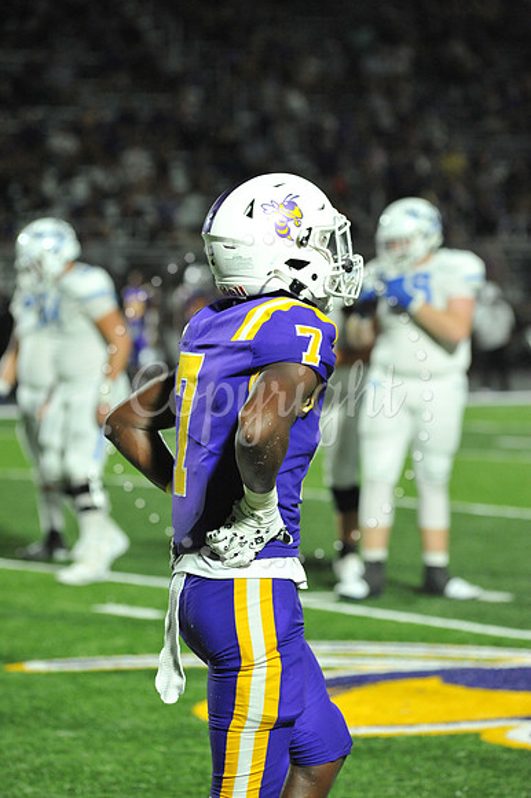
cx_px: 266
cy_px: 399
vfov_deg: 11.1
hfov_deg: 7.4
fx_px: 4098
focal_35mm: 185
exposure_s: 1/320
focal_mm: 185
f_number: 5.6
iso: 4000
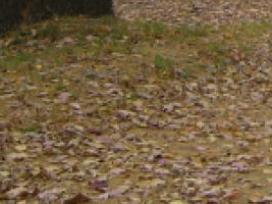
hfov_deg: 12.7
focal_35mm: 146
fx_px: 1147
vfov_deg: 9.8
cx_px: 425
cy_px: -115
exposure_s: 1/200
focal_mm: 6.2
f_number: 2.7
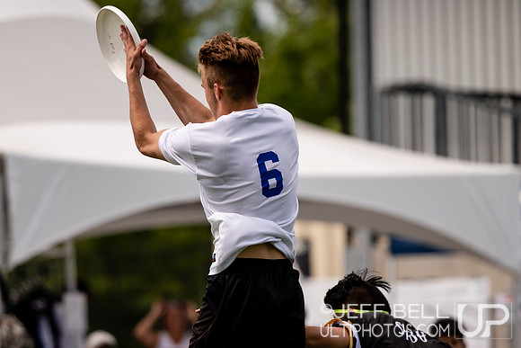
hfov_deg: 4.9
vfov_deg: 3.3
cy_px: 208
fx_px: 6125
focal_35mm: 423
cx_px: 239
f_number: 2.8
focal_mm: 200
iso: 110
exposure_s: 1/3200
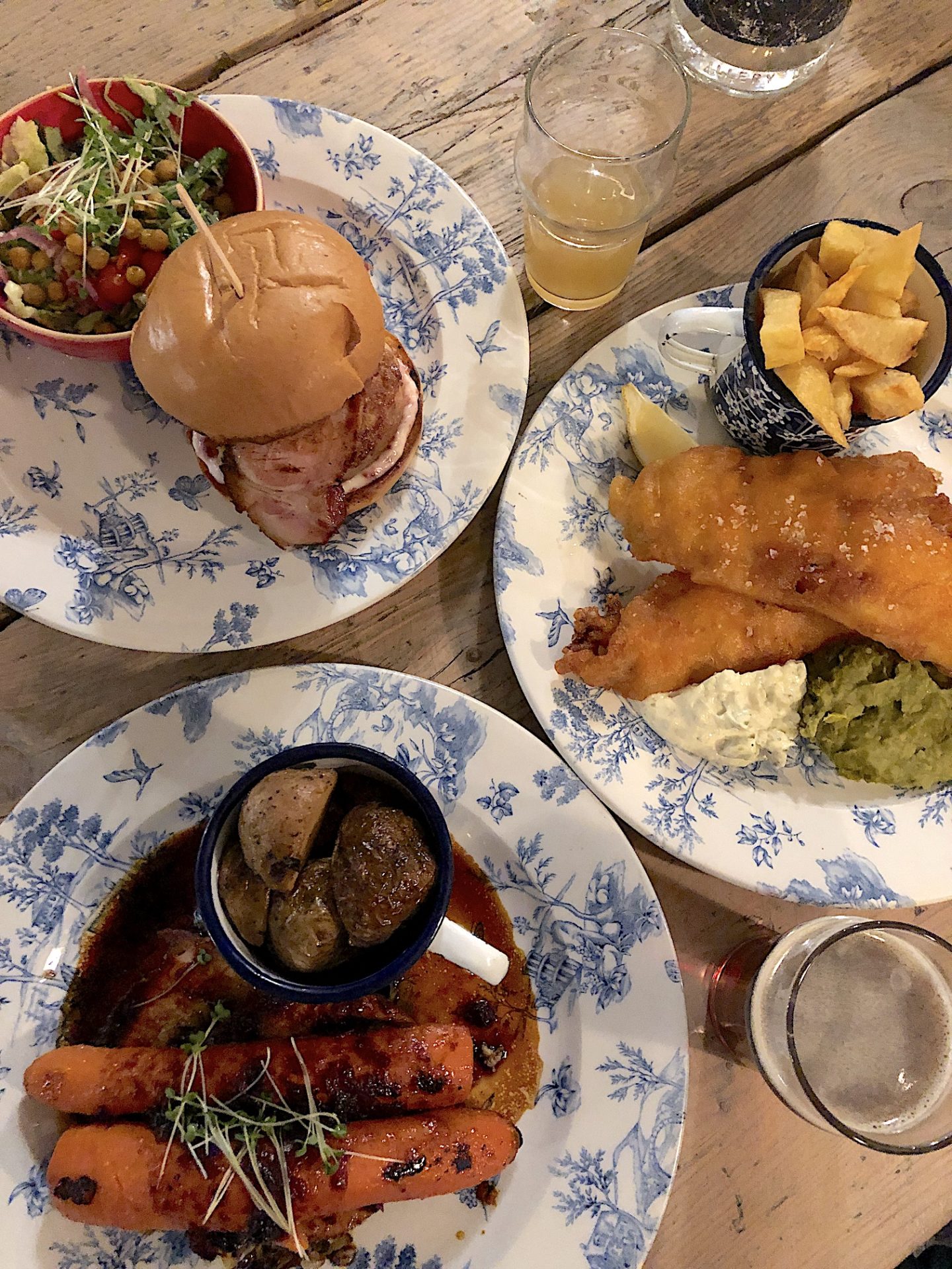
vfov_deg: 63.4
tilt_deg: -72.9
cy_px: 634
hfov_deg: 49.7
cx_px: 476
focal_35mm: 28
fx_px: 1027
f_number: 1.8
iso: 125
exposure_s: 1/4
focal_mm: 4
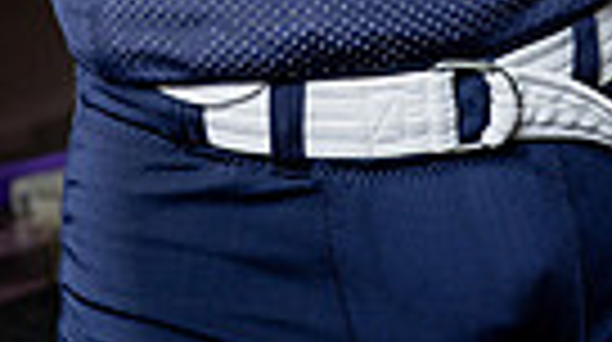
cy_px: -612
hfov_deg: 20.5
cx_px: 198
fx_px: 1685
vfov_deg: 9.6
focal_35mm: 104
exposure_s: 1/250
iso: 640
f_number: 4
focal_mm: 30
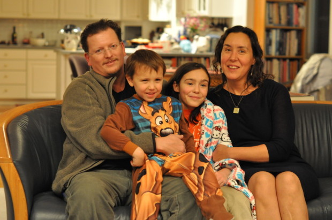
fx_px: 690
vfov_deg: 18.1
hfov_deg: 27.0
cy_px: 110
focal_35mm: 75
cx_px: 166
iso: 1600
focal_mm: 50
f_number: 2.5
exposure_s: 1/25
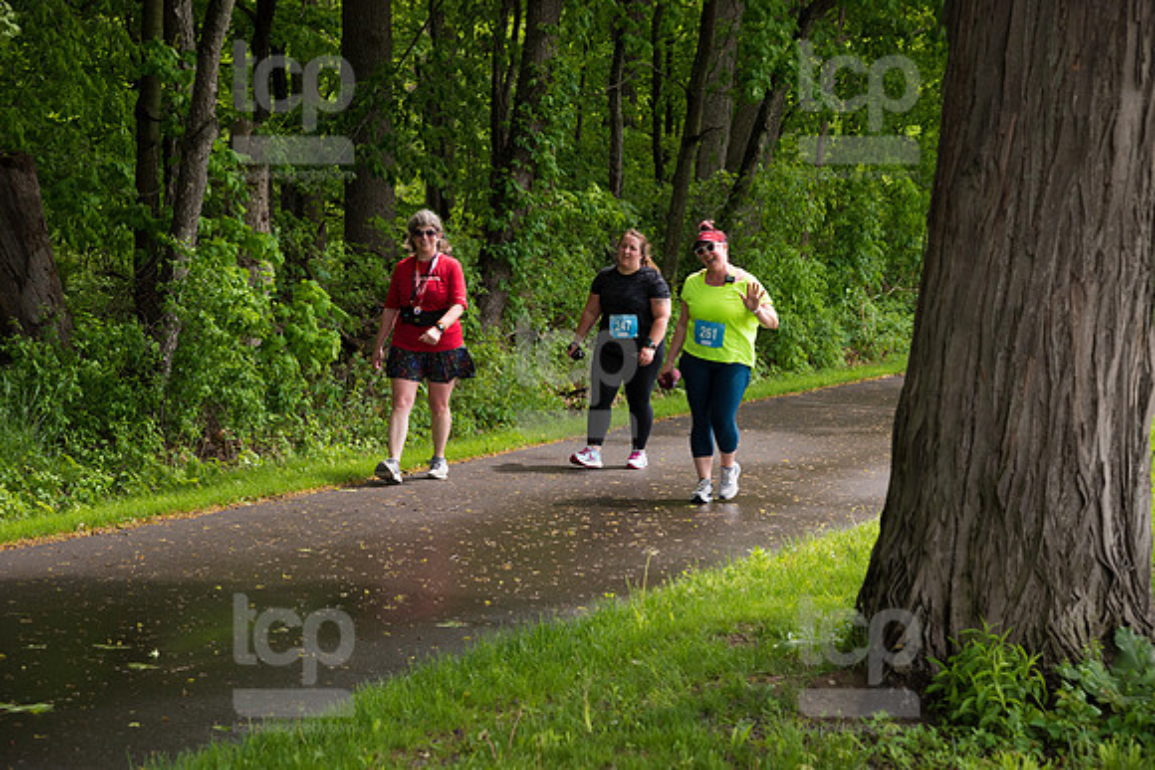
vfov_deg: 14.0
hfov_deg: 20.8
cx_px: 578
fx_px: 3145
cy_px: 385
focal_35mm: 98
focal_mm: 98
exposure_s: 1/640
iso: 200
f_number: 6.3
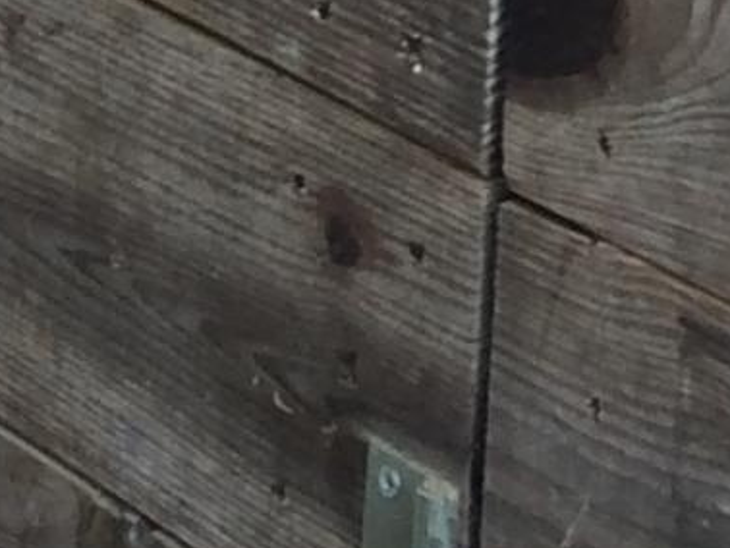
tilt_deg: -1.3
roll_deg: -0.5
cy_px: -1391
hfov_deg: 8.1
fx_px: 4853
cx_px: -803
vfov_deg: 5.8
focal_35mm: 230
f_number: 2.2
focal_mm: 4.15
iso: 40
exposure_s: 1/60
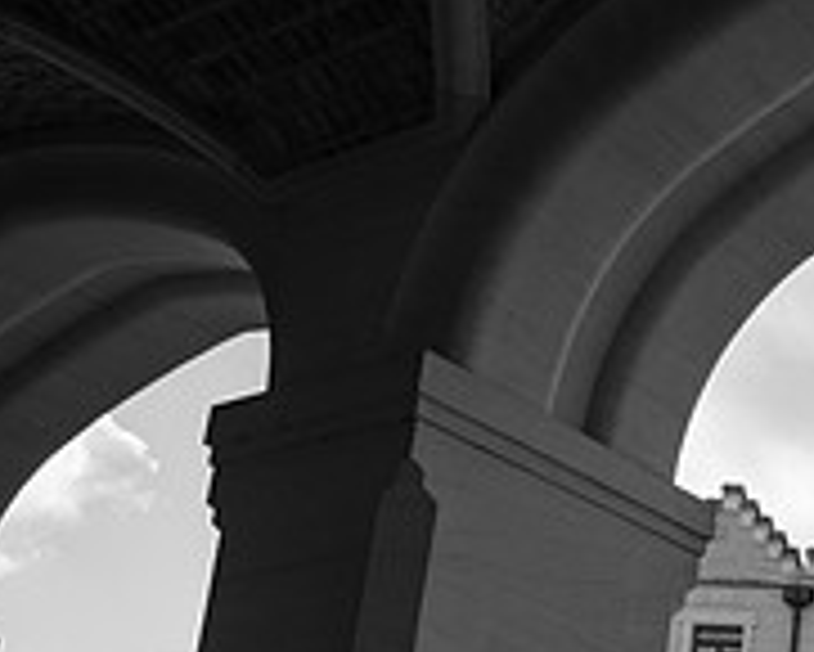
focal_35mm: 54
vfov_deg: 25.7
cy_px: 746
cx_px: 1237
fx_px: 1302
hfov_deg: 25.5
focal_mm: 18
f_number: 6.3
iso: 200
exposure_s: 1/800
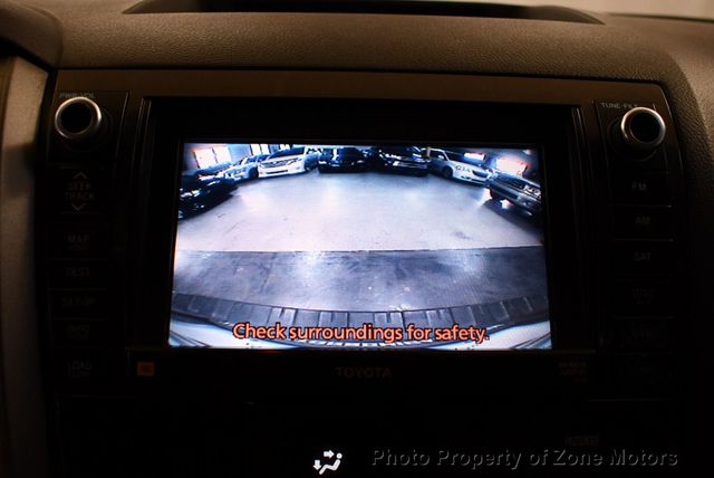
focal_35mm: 36
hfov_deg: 53.1
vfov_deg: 36.9
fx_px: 715
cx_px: 357
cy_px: 239
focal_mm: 18
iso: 800
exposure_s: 1/125
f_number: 3.5
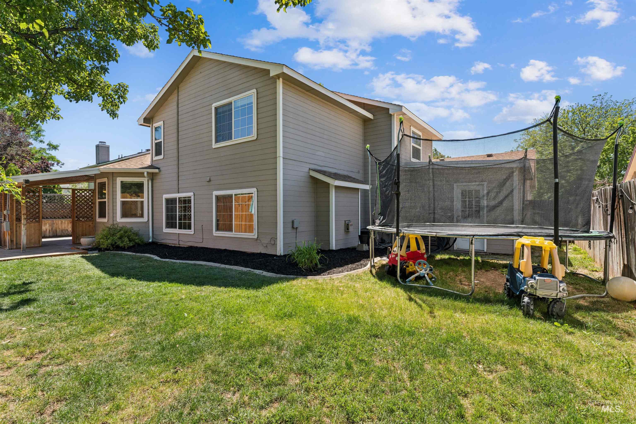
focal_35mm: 17
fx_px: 307
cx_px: 318
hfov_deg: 91.9
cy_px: 212
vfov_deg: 69.2
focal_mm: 17.4
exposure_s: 1/160
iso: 400
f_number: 13
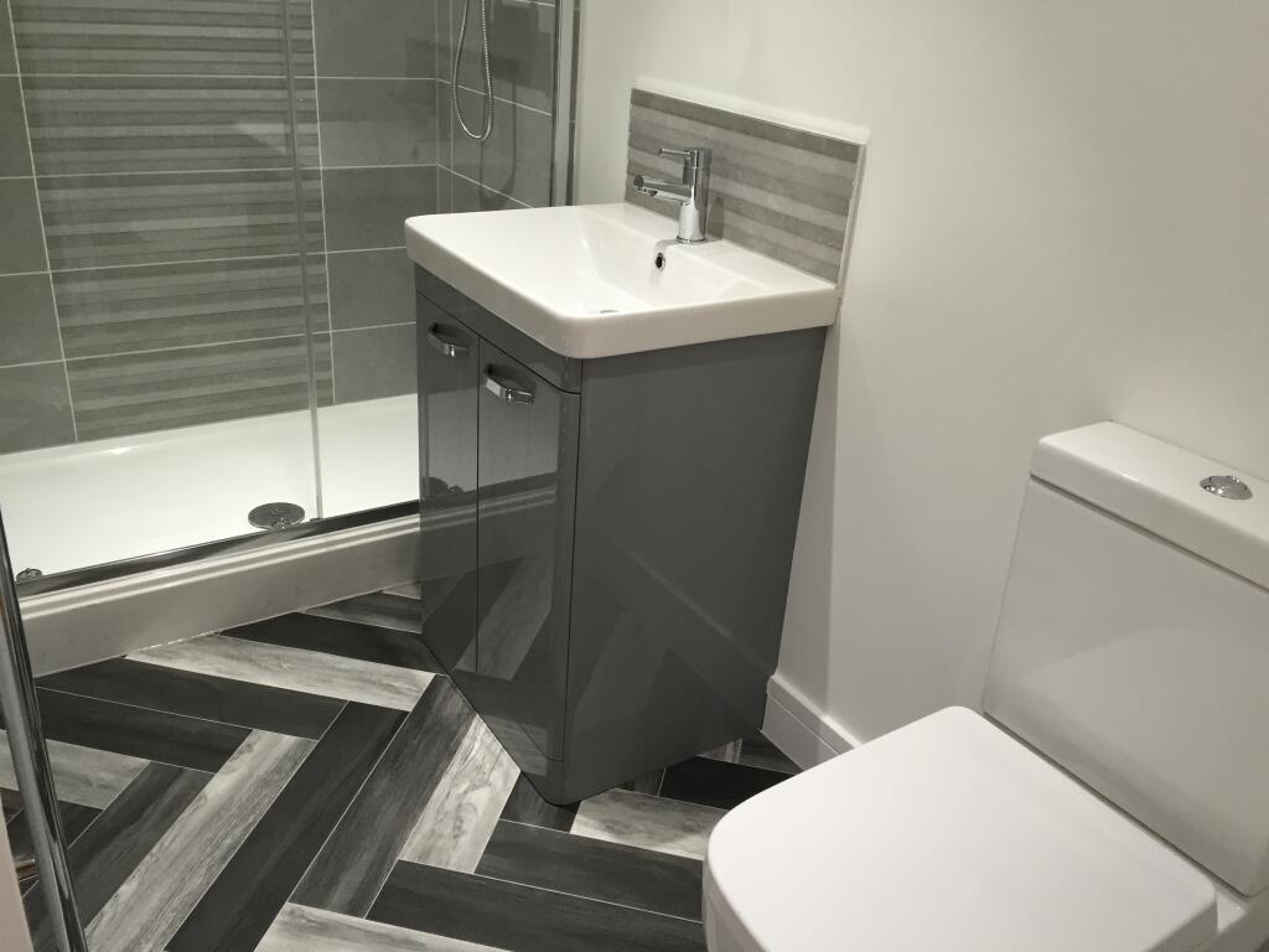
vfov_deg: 48.2
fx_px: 1063
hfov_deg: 61.7
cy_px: 476
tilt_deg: -23.8
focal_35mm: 29
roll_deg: -4.5
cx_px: 634
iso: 80
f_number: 2.2
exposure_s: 1/30
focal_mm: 4.15
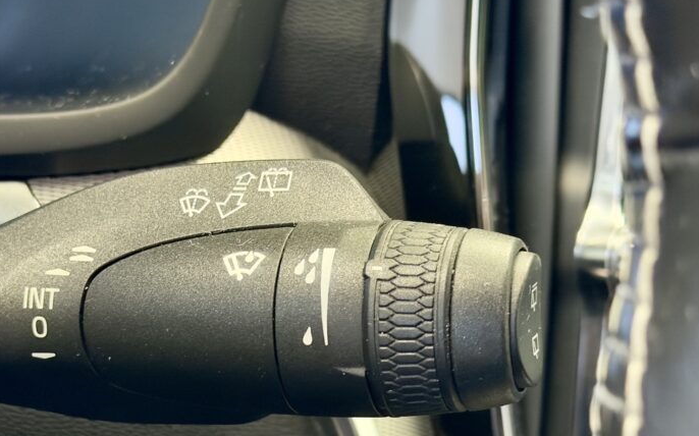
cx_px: 258
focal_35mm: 76
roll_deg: -15.4
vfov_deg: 17.1
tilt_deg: -25.2
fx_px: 1447
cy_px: 281
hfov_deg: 27.1
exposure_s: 1/33
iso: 500
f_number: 1.78
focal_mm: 6.76
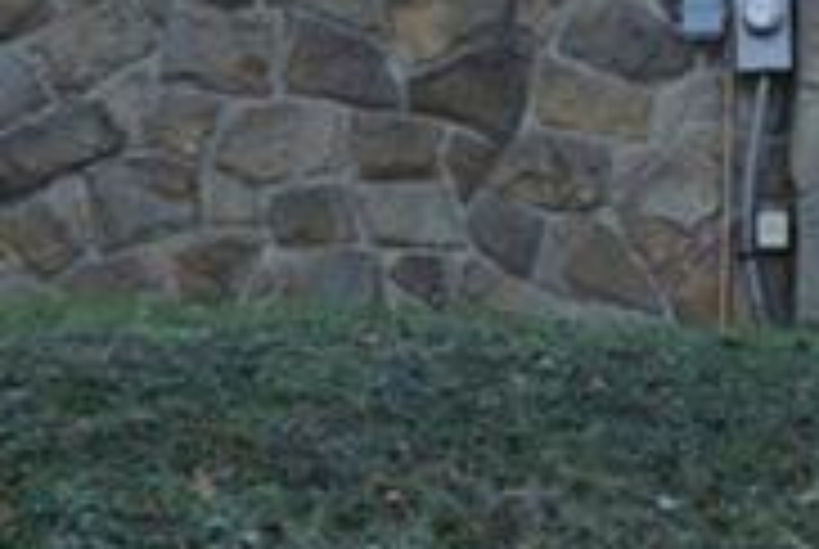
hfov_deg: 9.9
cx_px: 1152
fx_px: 4603
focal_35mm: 202
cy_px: 9
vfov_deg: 6.8
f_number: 7.1
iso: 100
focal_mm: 24
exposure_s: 1/100
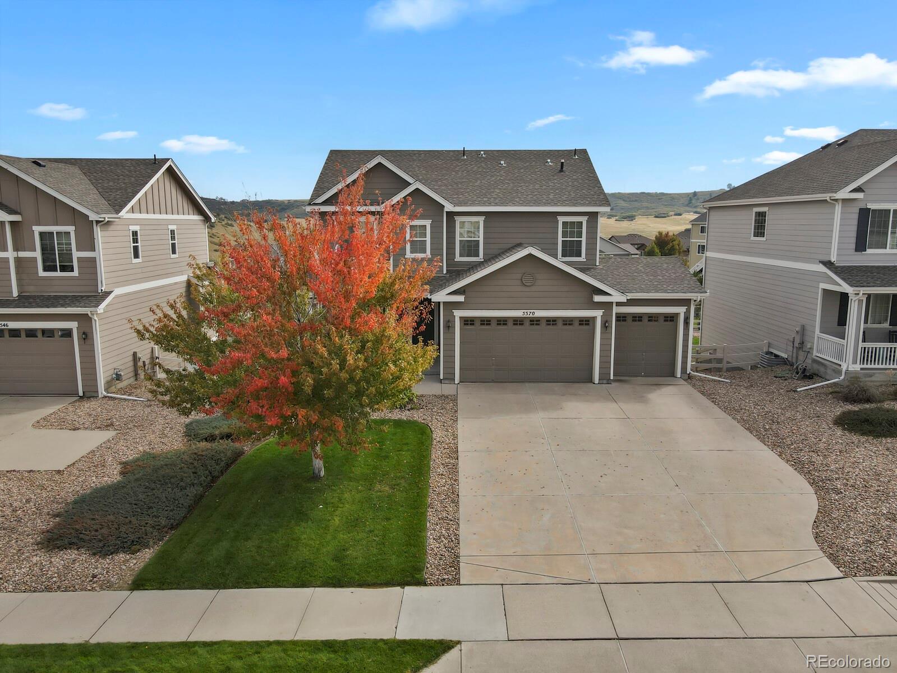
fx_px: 622
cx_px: 448
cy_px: 336
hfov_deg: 71.6
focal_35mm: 24
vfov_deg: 56.8
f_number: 2.8
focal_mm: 4.5
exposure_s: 1/640
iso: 100
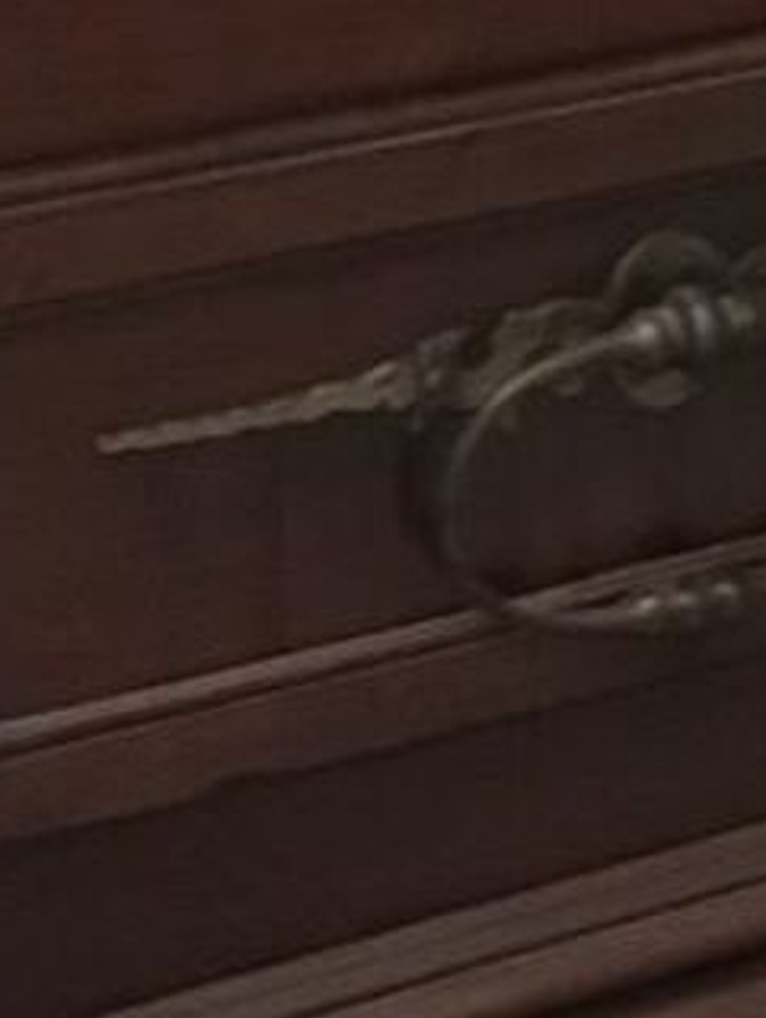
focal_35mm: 121
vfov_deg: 16.0
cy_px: 81
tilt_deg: -20.3
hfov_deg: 12.2
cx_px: 642
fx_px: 3563
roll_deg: +0.2
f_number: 2.2
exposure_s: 1/17
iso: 1000
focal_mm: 4.15
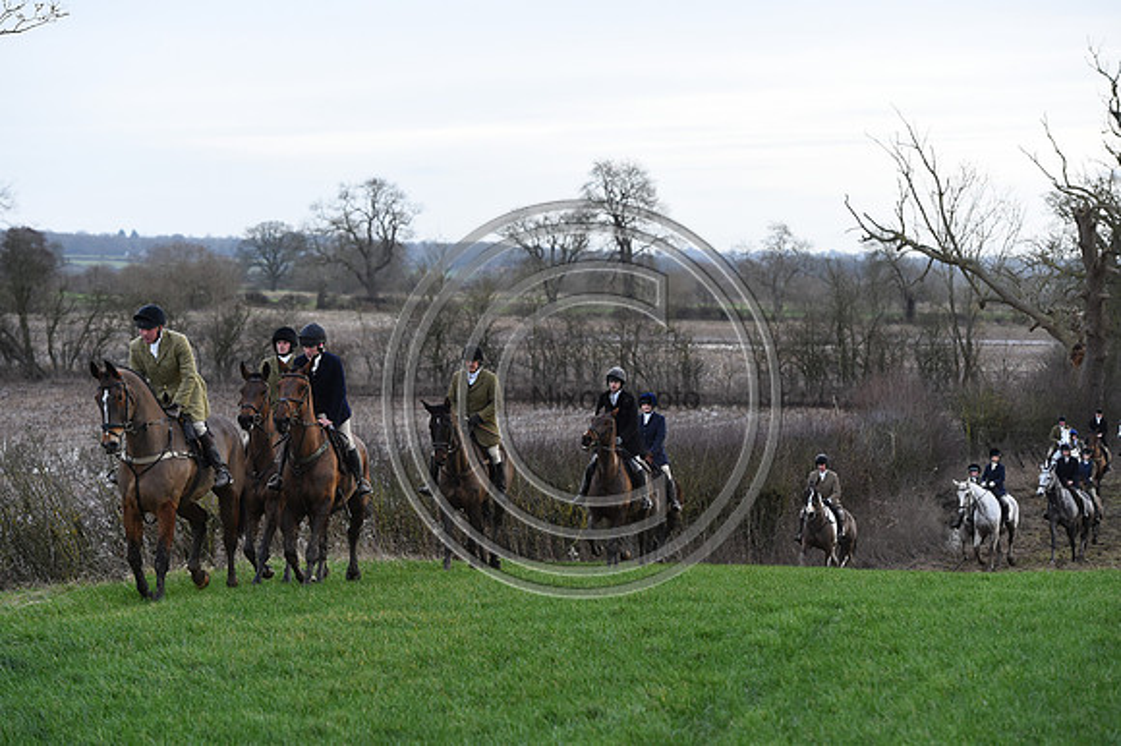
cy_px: 373
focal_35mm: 116
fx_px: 3610
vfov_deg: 11.8
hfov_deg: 17.7
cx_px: 560
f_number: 4.5
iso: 1800
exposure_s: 1/1250
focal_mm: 116
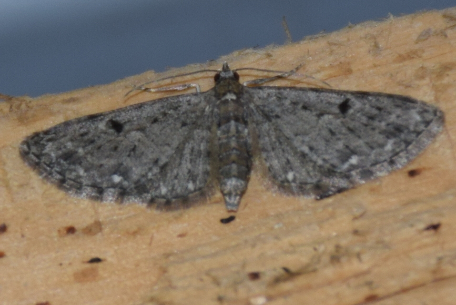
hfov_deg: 9.8
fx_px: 2662
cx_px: 228
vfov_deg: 6.6
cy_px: 152
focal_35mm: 210
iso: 320
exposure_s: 1/60
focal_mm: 140
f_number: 5.6
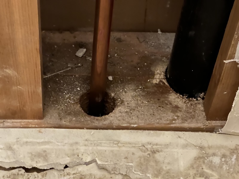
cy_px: 90
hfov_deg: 25.3
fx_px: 532
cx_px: 120
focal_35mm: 77
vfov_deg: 19.1
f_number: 2.8
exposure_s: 1/8
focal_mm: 9
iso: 1250
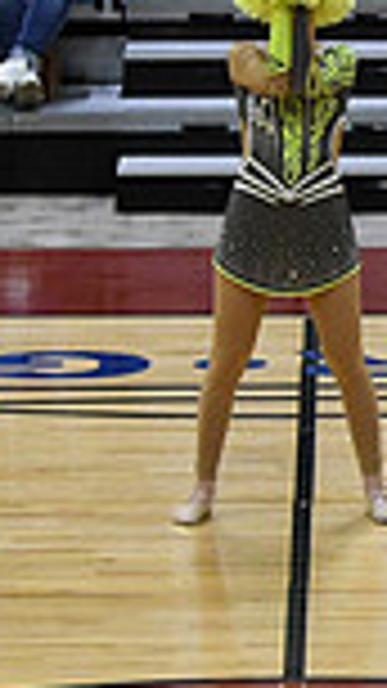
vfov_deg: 5.2
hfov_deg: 2.9
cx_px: 1206
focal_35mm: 416
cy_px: 164
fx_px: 7593
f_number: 4
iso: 4000
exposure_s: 1/500
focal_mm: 70
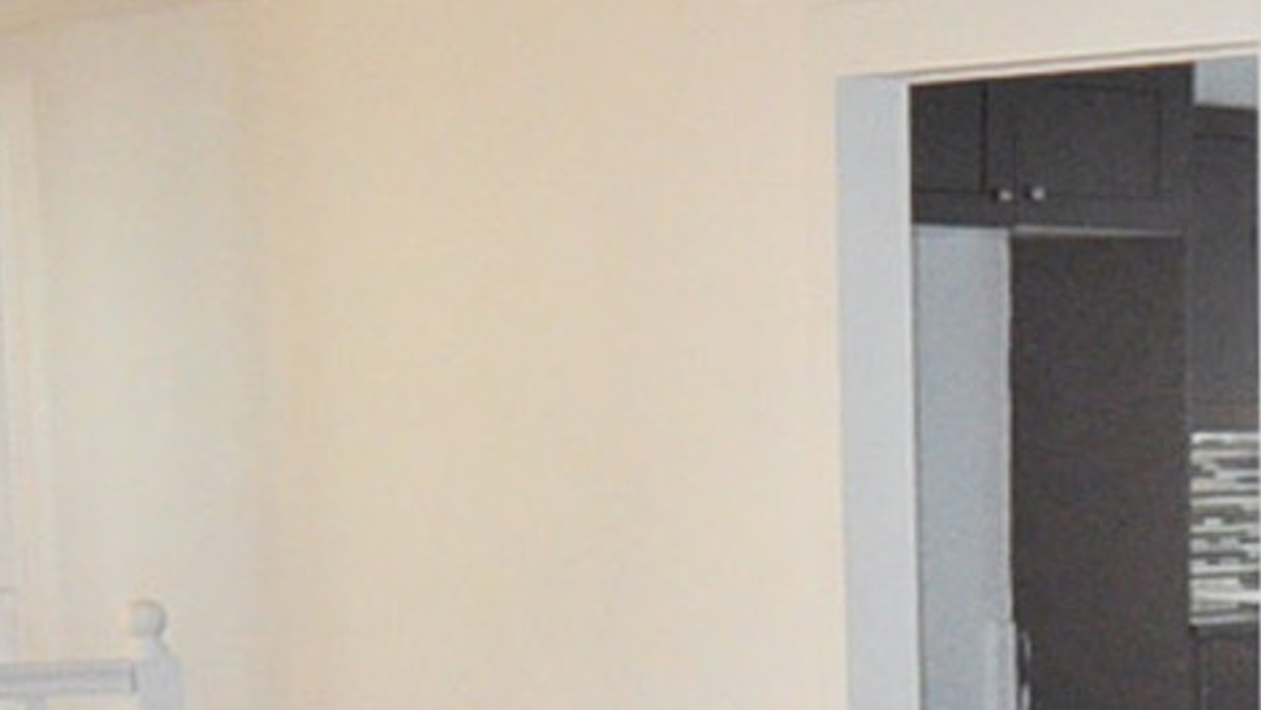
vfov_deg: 11.7
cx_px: 1667
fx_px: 3244
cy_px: 1216
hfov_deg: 20.1
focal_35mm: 97
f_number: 4.5
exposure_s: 1/100
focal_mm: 10
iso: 1000
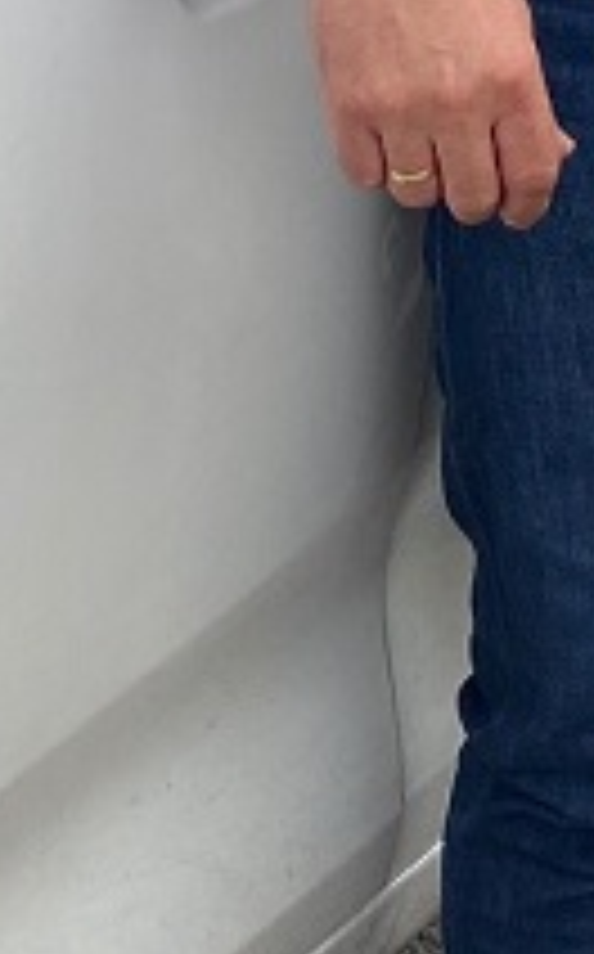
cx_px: 562
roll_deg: -1.2
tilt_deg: -10.3
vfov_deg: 12.5
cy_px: -648
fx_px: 4052
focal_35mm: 156
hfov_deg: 8.3
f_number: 1.8
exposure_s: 1/1125
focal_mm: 4.25
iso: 32
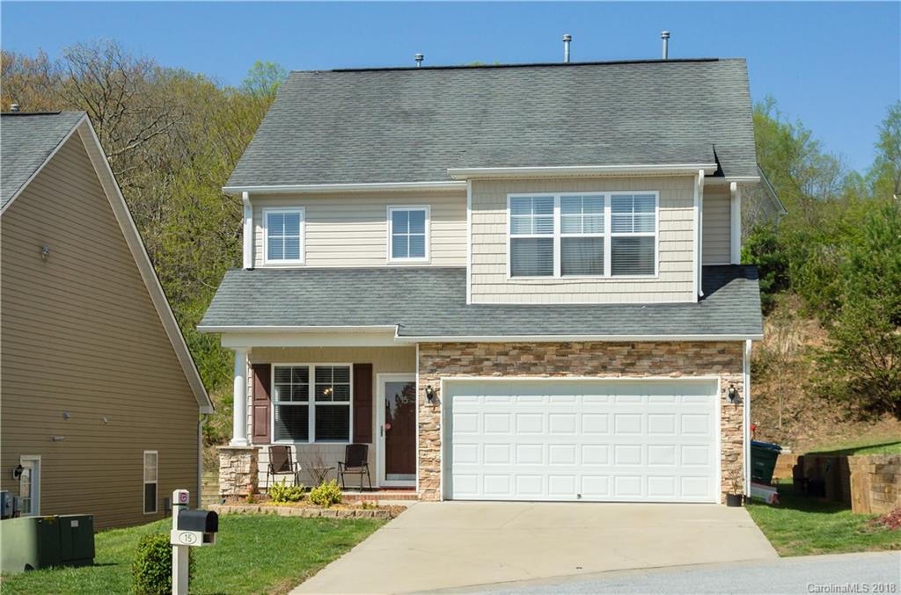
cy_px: 298
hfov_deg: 41.2
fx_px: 1198
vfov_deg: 27.9
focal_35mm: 48
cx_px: 450
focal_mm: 32
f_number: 8
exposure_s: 1/2500
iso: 250
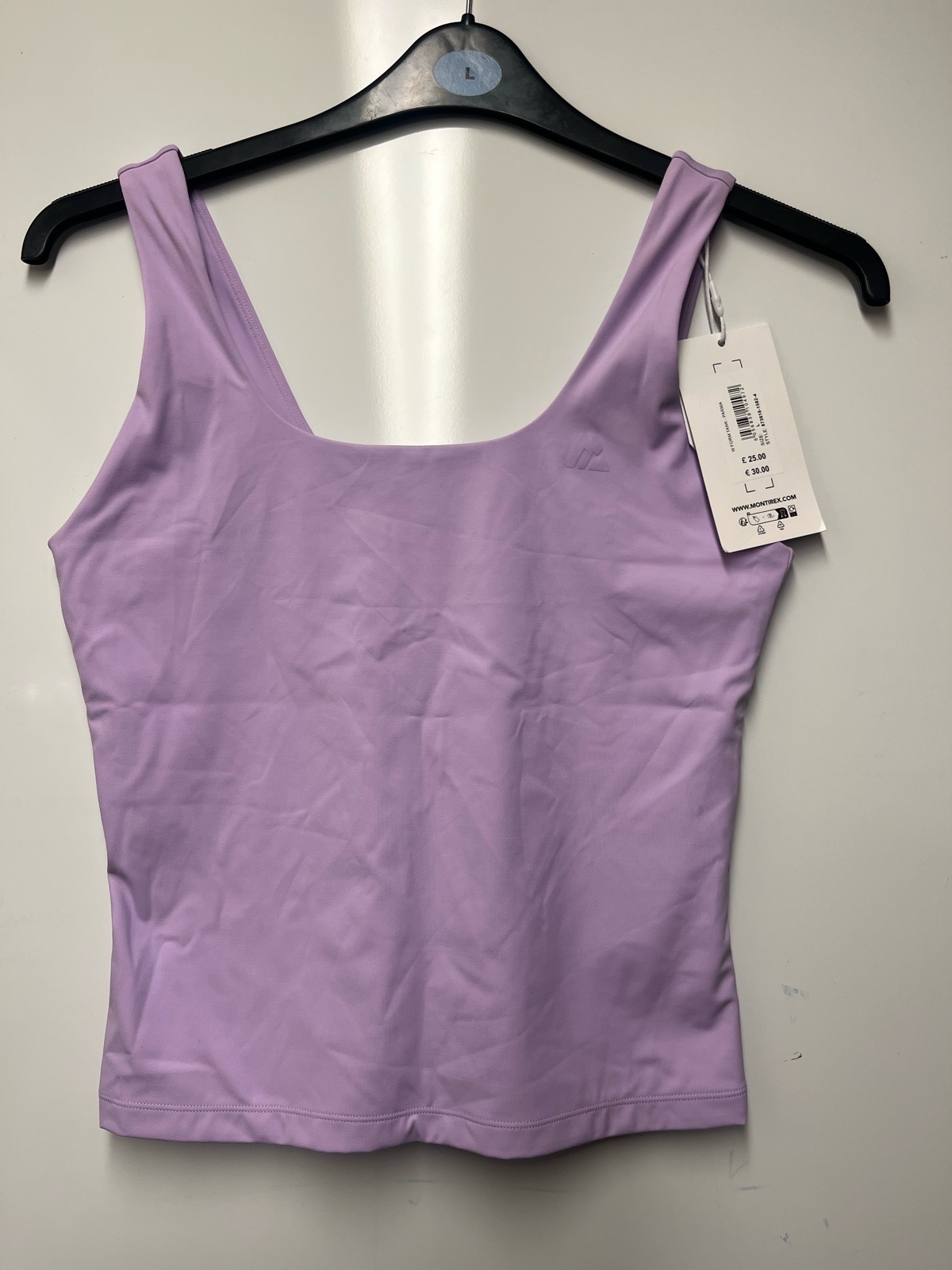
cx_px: 476
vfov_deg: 67.3
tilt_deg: -19.6
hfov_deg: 53.1
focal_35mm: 26
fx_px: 953
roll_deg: -0.2
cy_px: 635
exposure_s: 1/100
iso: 50
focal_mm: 5.1
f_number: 1.6
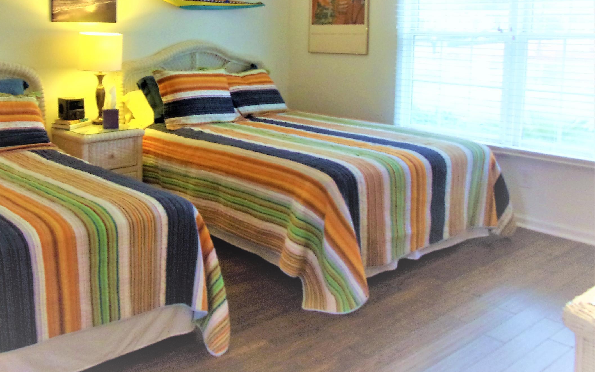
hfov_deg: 52.4
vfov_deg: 34.5
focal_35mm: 36
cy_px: 88
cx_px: 175
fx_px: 584
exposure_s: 1/17
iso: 210
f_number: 3.3
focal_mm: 4.3
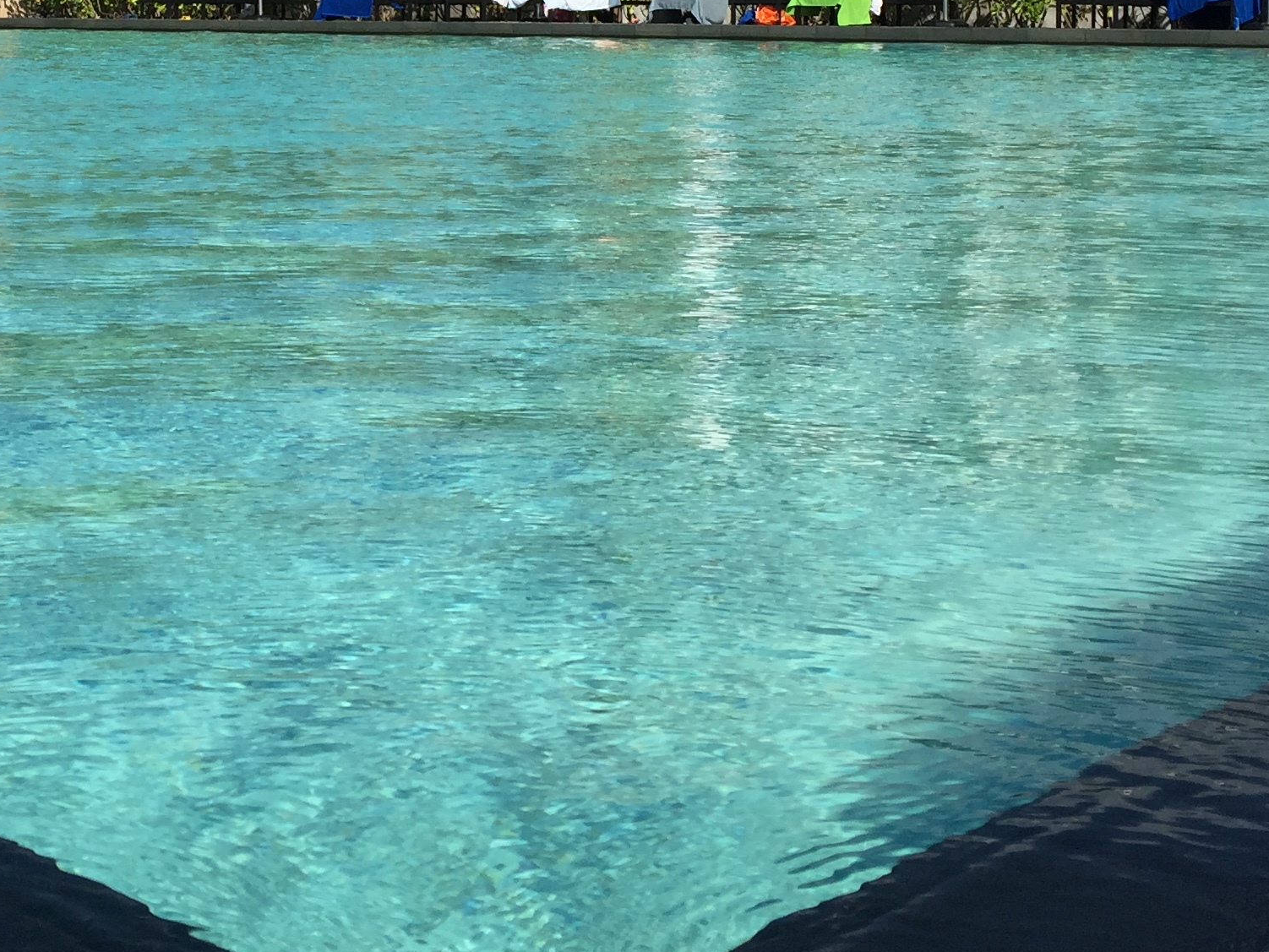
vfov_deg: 22.5
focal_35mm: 63
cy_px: 37
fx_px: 2310
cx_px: 368
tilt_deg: +0.0
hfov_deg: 30.4
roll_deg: -0.8
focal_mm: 4.15
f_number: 2.2
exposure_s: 1/3300
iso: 32
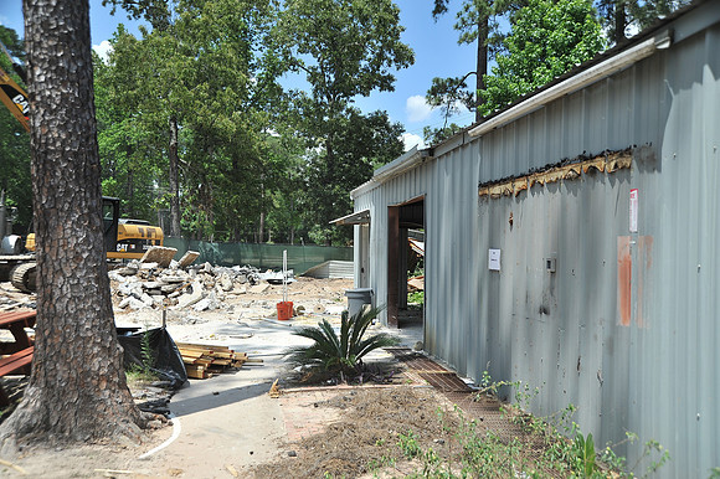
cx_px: 360
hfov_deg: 63.7
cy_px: 240
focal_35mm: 29
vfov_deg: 44.9
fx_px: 580
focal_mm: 29
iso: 200
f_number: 5.6
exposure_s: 1/1000
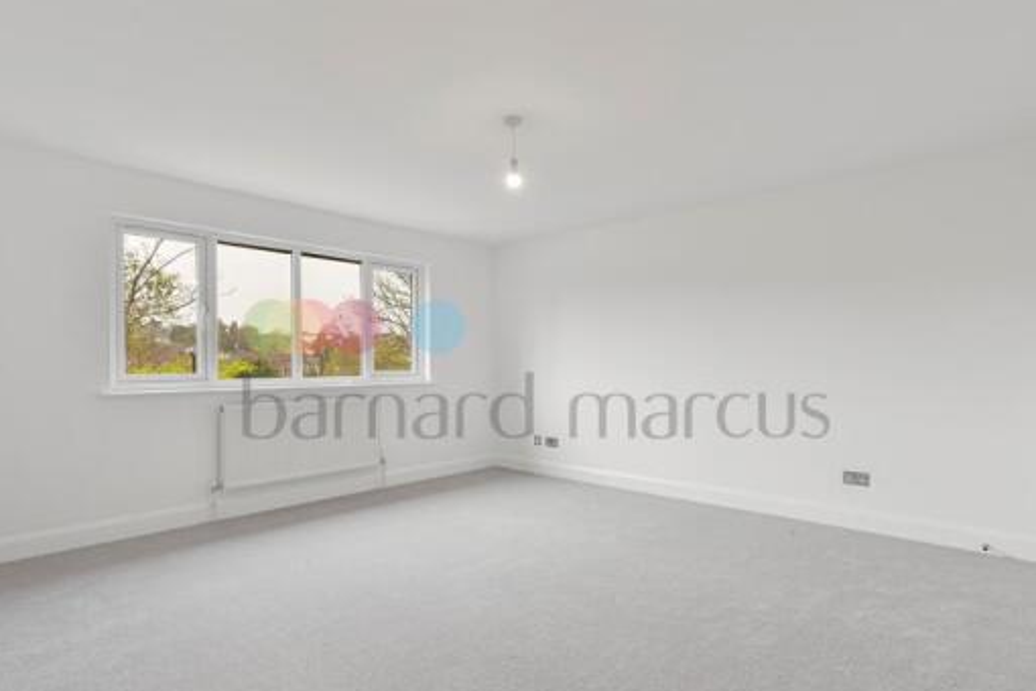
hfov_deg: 90.0
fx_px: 518
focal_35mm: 18
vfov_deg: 67.3
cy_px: 368
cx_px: 534
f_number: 16
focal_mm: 14
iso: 200
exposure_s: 1/2.5
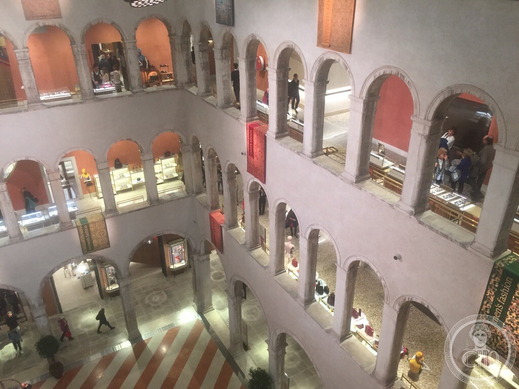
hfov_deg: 61.7
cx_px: 260
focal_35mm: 29
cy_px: 194
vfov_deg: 48.2
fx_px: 435
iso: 160
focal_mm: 4.15
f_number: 2.2
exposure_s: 1/33
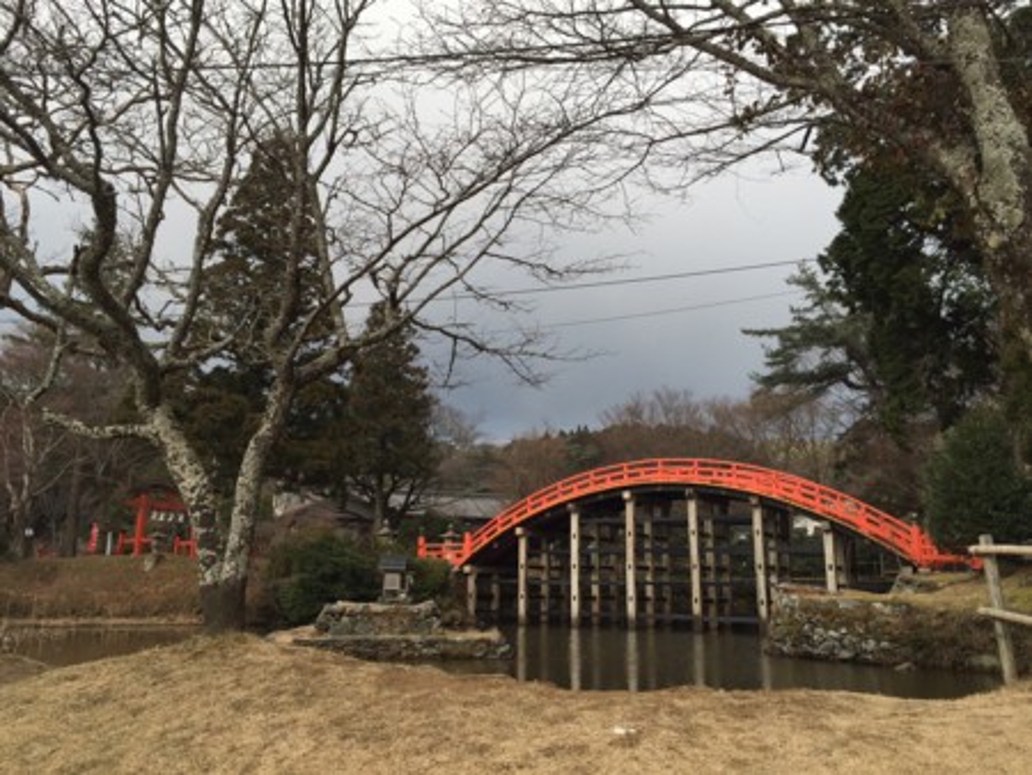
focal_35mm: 29
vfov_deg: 48.3
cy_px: 388
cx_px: 516
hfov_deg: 61.6
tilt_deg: +12.2
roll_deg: -0.3
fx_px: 865
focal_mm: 4.15
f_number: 2.2
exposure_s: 1/476
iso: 32
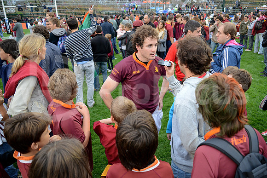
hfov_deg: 73.7
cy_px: 89
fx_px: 178
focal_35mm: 24
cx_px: 134
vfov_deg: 53.2
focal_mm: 24
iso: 1250
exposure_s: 1/400
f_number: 3.5
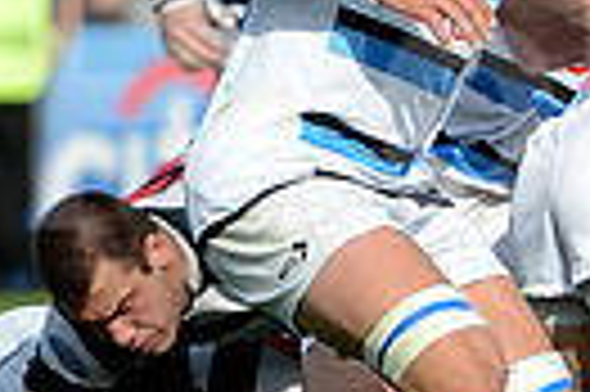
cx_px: 392
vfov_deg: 1.6
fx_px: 14126
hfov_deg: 2.4
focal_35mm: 863
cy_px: 74
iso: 250
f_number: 2.8
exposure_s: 1/2500
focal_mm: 195
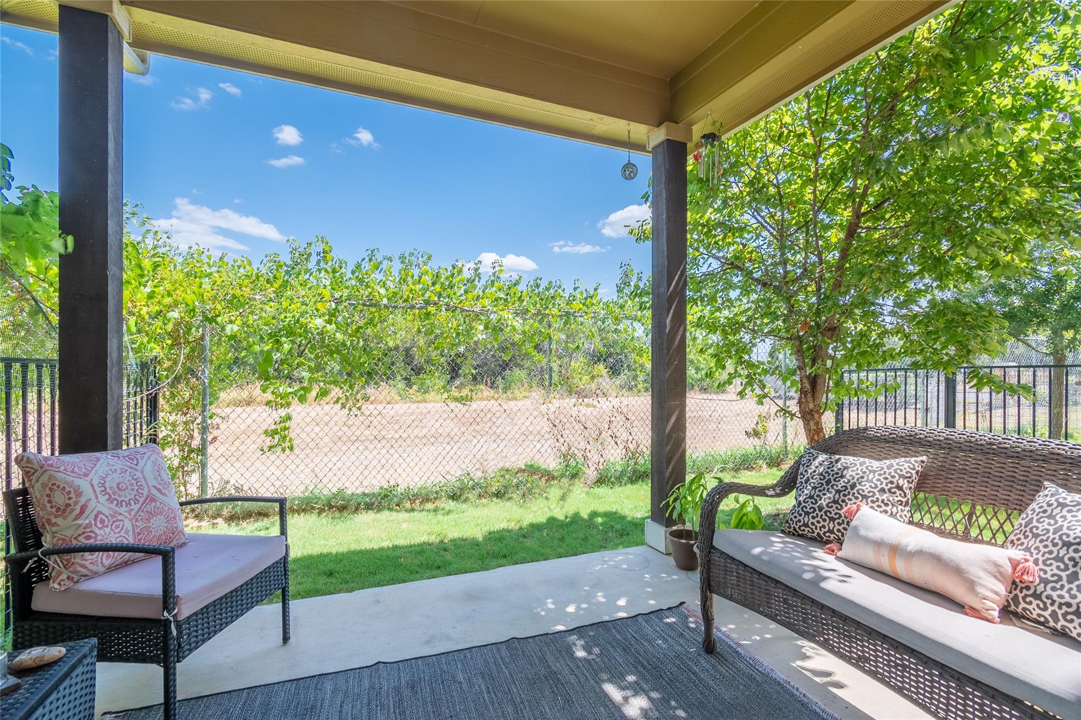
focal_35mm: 15
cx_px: 540
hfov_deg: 100.4
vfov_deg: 77.3
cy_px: 360
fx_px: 450
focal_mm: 10
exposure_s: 1/3200
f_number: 8
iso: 100
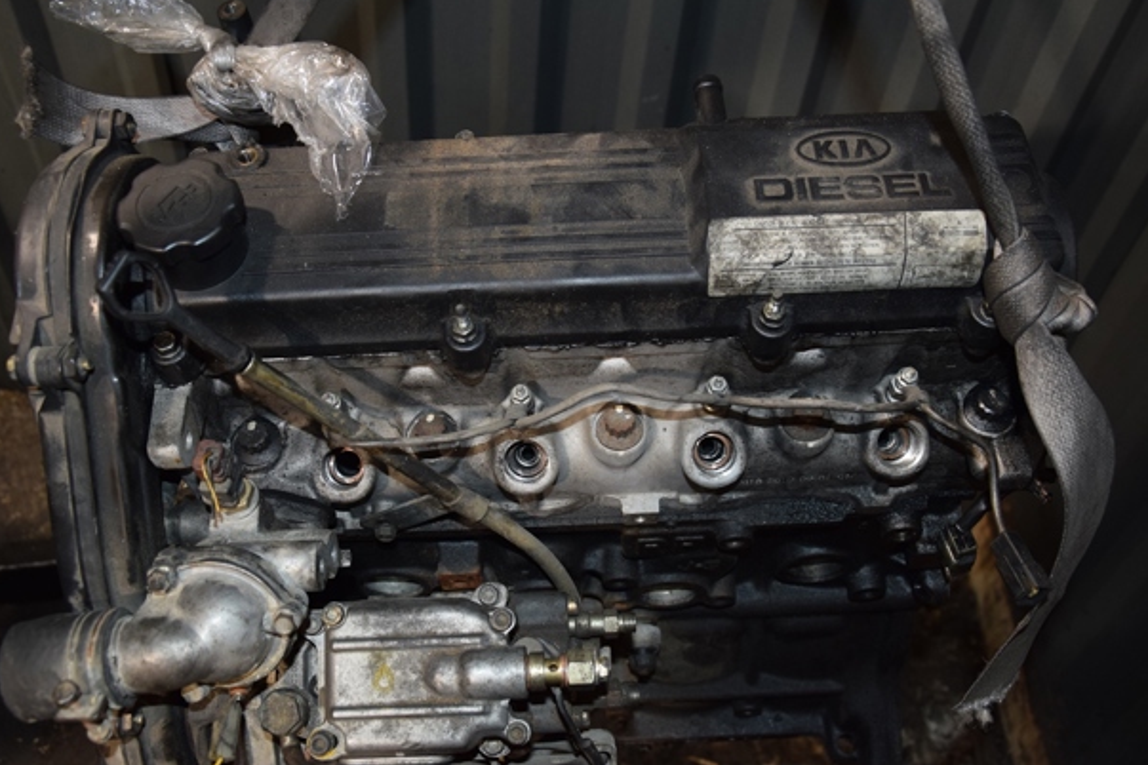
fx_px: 1116
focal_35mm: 35
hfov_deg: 54.4
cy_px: 365
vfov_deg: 37.8
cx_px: 550
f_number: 5
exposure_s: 1/60
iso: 800
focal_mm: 22
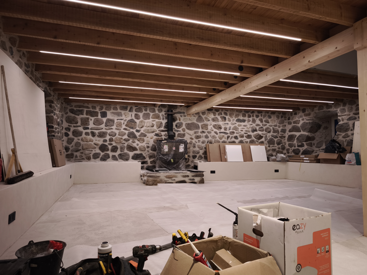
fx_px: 244
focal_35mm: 23
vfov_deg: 58.9
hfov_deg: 73.9
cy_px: 138
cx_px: 184
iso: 400
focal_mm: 6.57
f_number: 1.6
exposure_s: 1/50
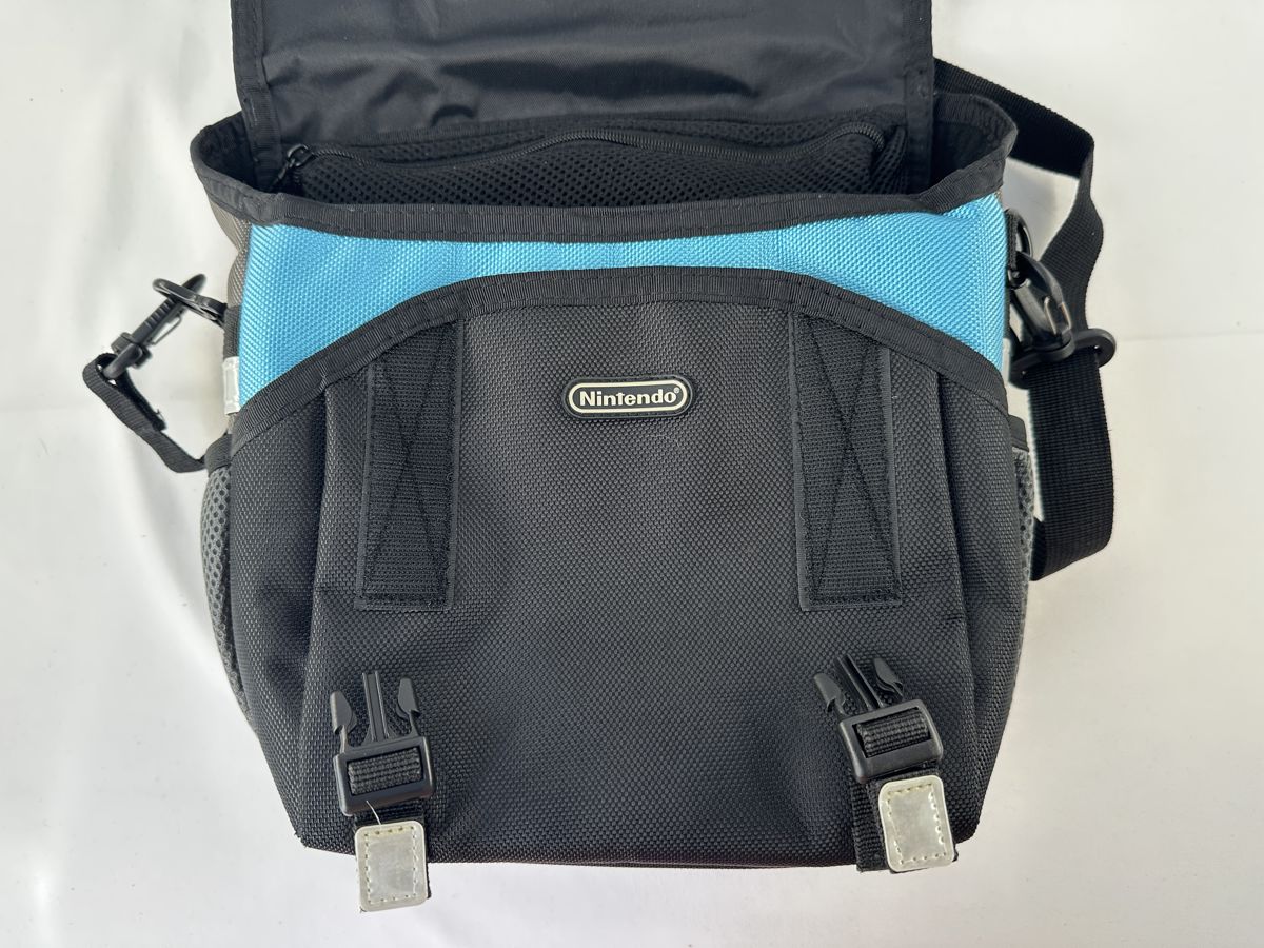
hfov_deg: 71.6
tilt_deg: -86.2
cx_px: 632
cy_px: 474
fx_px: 876
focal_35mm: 24
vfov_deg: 56.8
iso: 64
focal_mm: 6.86
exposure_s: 1/121
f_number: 1.78
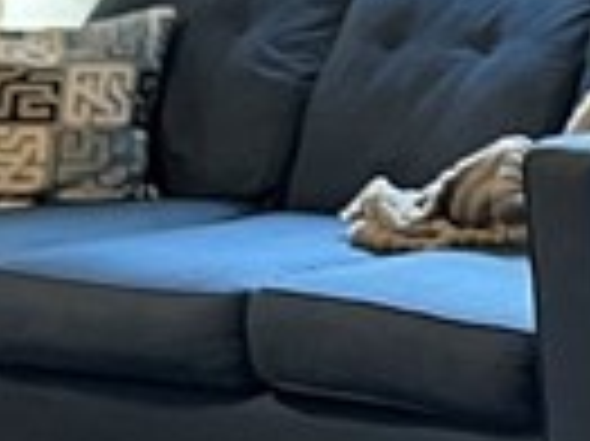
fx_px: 3321
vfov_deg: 7.6
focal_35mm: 195
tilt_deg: -12.0
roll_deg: +0.1
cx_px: 1793
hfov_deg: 8.5
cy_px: 400
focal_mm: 5.1
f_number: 1.6
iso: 400
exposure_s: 1/60
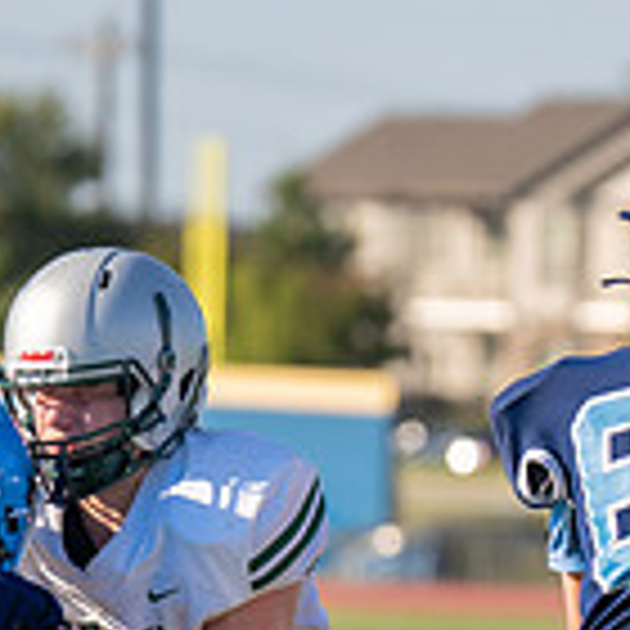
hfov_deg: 3.1
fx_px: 11572
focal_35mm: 562
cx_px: 1016
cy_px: 827
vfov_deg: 3.1
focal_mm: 127
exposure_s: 1/4000
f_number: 2.8
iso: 250
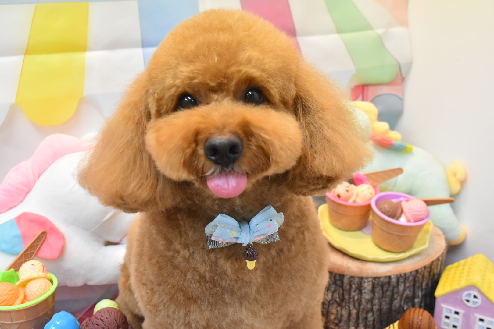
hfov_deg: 51.3
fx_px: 515
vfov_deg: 35.5
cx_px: 247
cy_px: 164
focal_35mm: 38
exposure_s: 1/400
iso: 3200
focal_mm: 25
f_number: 5.6
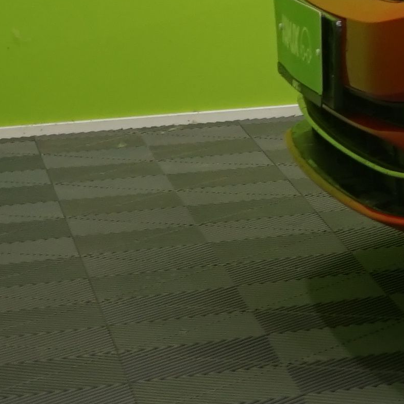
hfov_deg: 6.9
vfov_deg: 8.2
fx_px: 2746
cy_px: -188
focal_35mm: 208
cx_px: 1478
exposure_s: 1/30
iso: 500
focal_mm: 32
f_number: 5.6
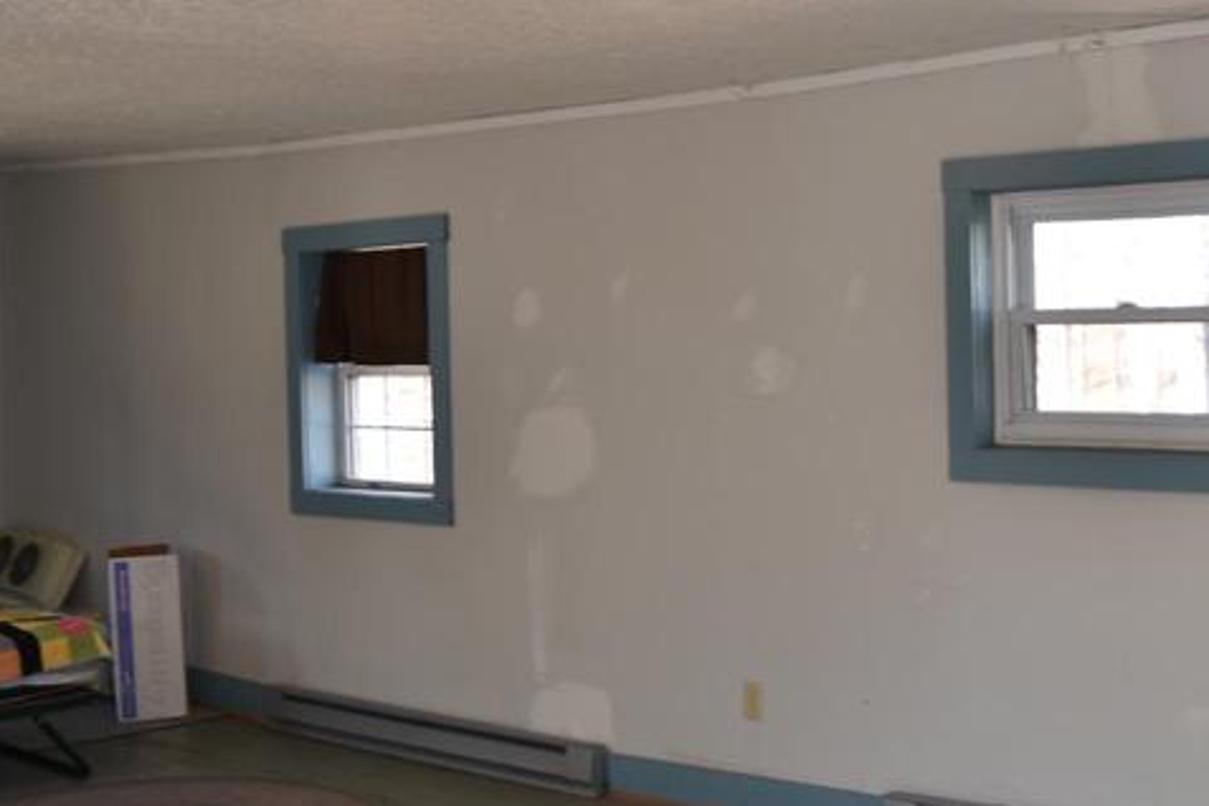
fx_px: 1948
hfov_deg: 34.3
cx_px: 748
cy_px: 341
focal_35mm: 58
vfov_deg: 23.4
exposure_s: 1/30
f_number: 3.5
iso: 100
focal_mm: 18
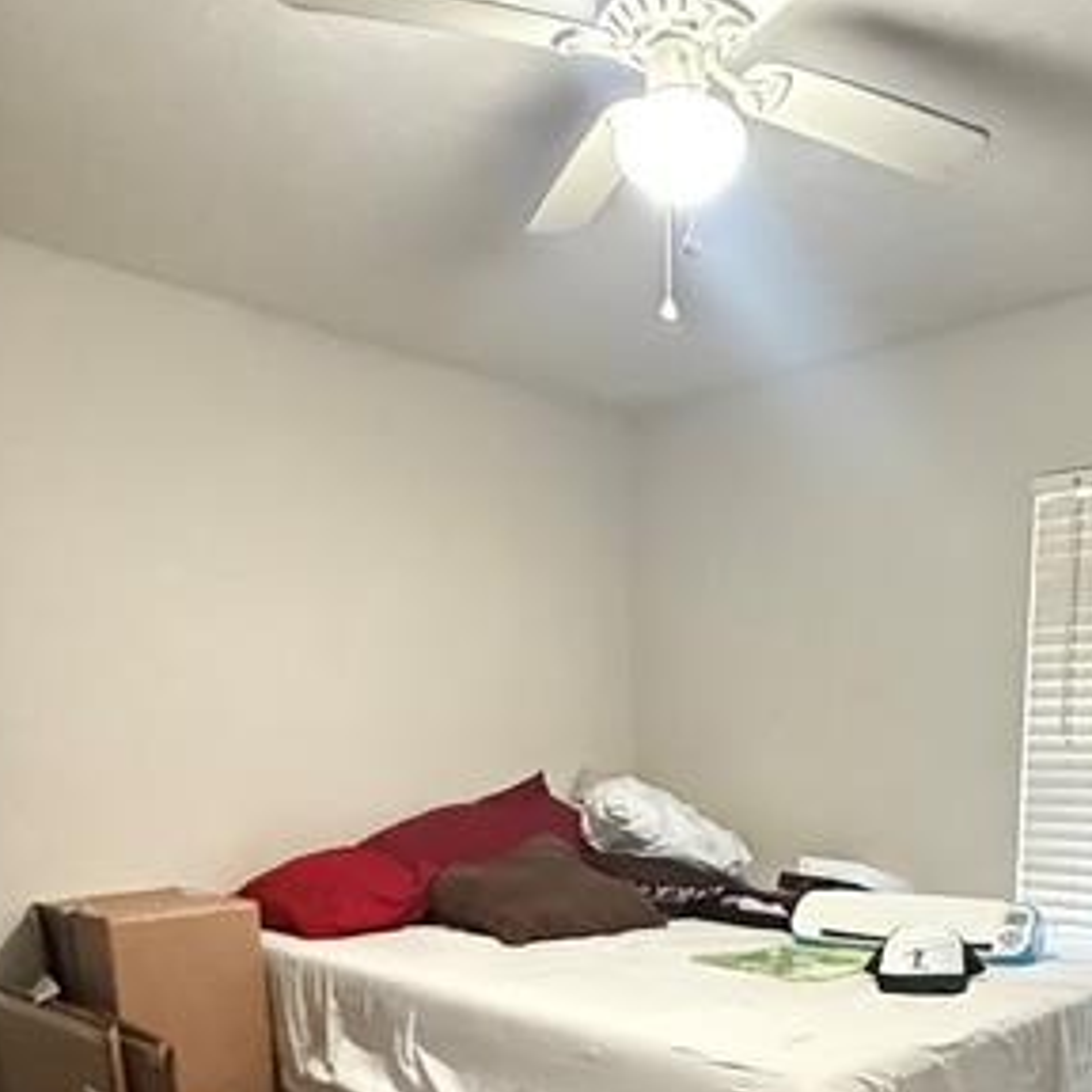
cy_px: 952
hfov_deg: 48.9
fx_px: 1178
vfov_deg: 45.7
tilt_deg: -8.9
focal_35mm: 33
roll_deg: +0.9
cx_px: 732
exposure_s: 1/40
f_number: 2.2
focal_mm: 2.22
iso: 1250
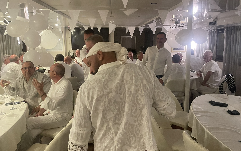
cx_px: 120
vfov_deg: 44.4
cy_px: 64
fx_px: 184
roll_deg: +0.5
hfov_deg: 66.5
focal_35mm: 28
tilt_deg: -5.7
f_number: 1.6
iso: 640
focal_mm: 4.2
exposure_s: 1/34
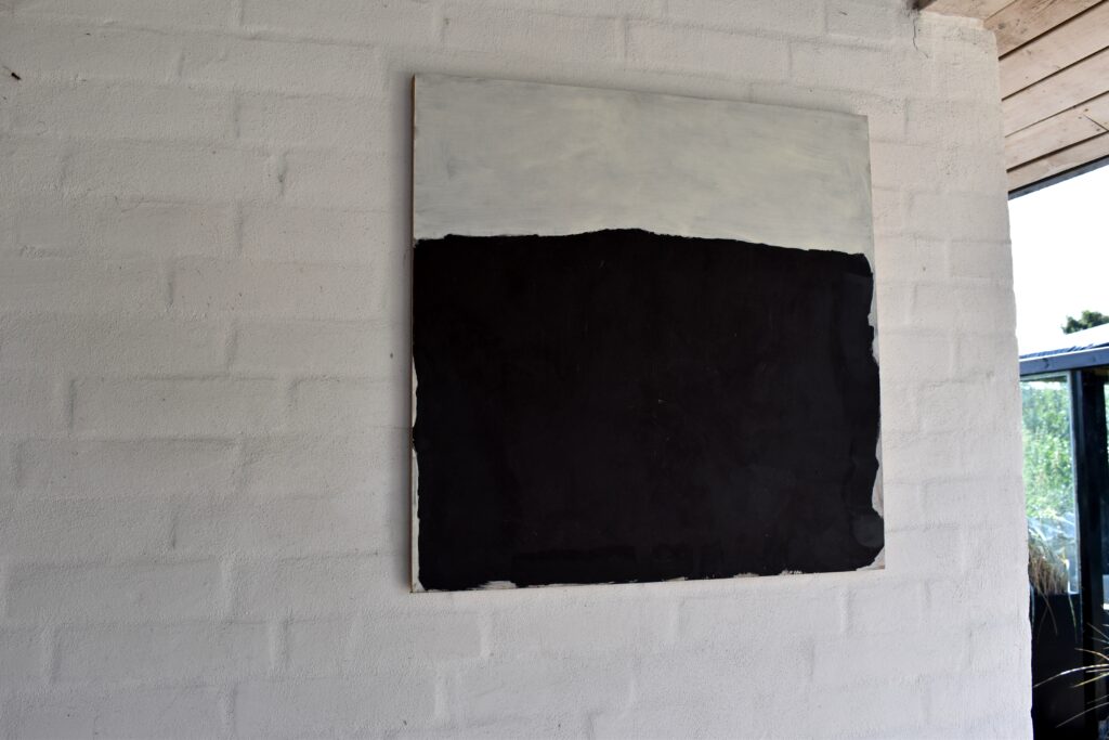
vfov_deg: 41.7
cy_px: 370
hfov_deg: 59.5
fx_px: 970
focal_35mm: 32
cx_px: 554
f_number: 8
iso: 400
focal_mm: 21
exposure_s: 1/250
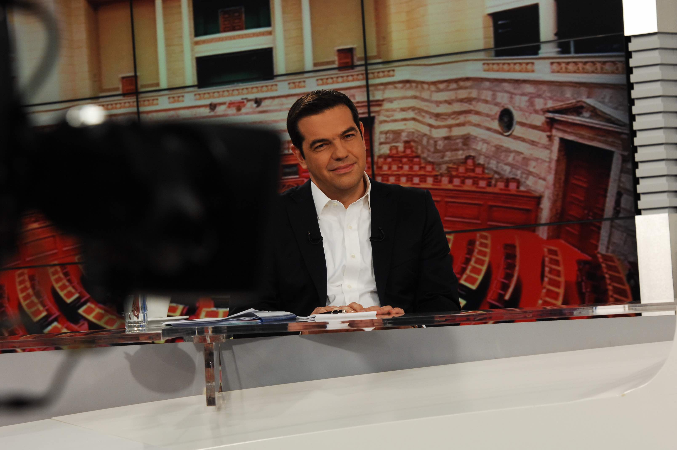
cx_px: 338
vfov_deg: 7.6
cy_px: 225
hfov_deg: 11.4
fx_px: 3381
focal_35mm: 180
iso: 500
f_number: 6.3
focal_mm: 120
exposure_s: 1/50
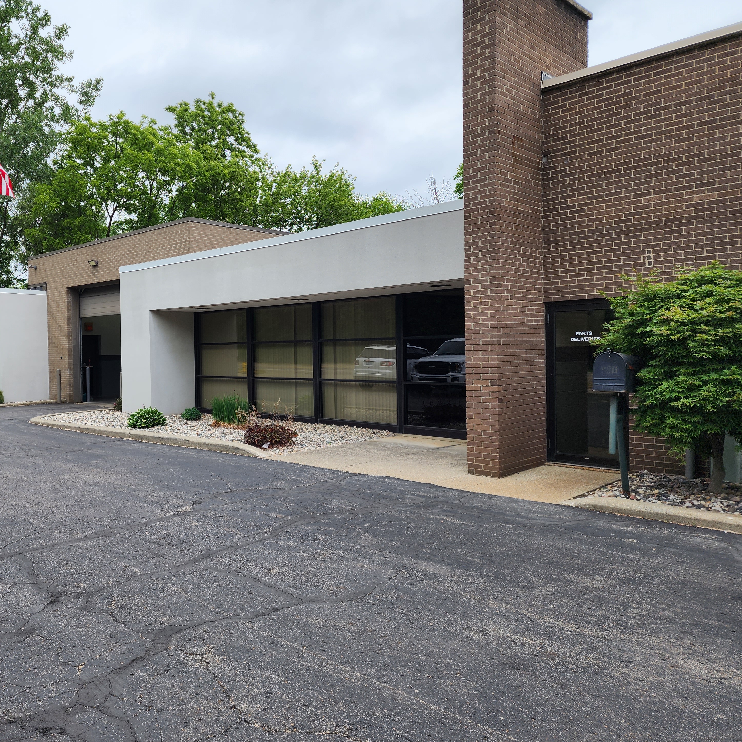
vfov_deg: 57.3
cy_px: 365
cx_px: 242
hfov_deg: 56.0
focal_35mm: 28
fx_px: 679
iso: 12
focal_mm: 6.4
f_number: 1.8
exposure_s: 1/365
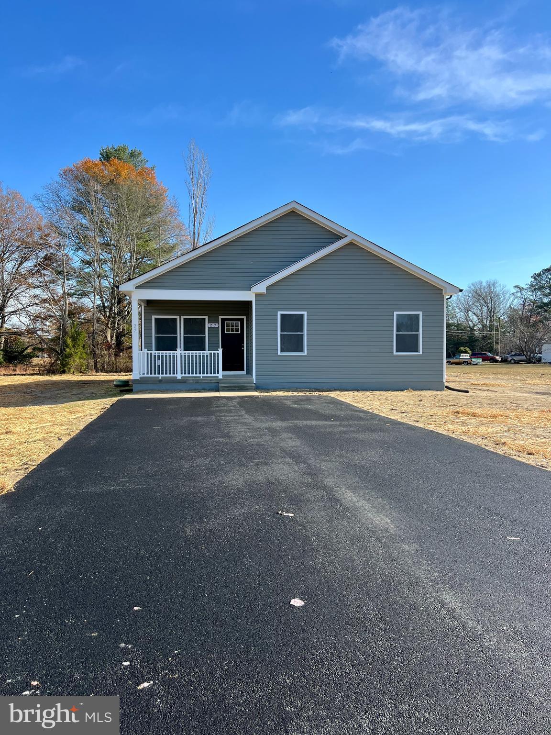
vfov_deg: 67.3
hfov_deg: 53.1
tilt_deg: -1.6
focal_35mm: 26
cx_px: 276
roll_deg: +0.8
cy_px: 368
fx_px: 552
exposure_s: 1/2208
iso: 50
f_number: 1.5
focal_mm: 5.7
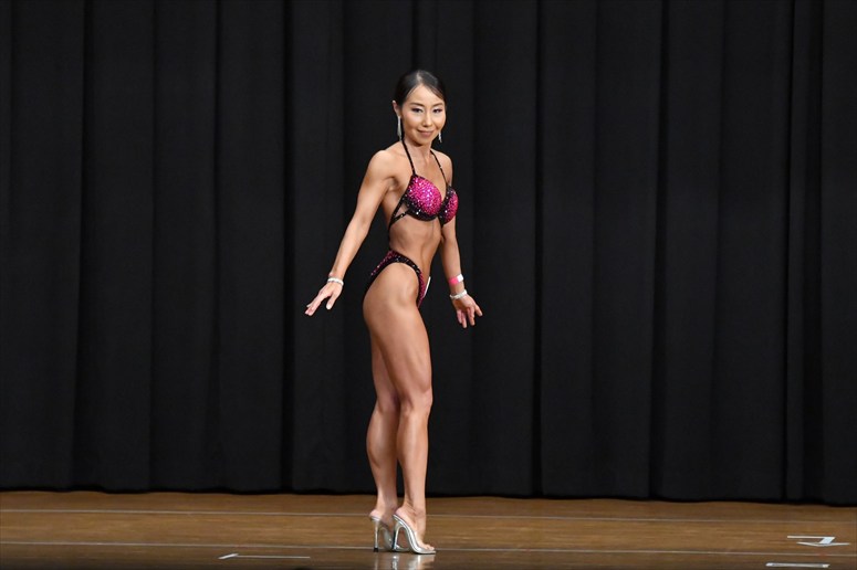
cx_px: 428
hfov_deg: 8.6
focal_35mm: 240
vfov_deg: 5.7
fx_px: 5711
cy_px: 285
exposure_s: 1/400
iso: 8000
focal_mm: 160
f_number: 5.6
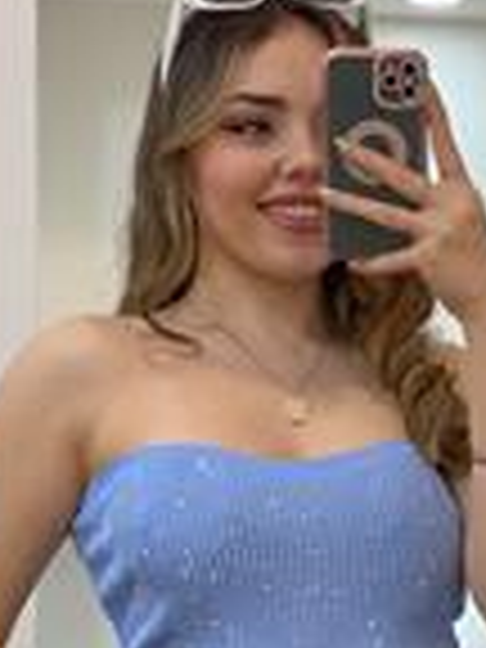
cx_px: 414
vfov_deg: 13.2
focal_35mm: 149
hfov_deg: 9.9
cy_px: 506
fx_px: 2789
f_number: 2
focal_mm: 6
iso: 80
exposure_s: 1/100
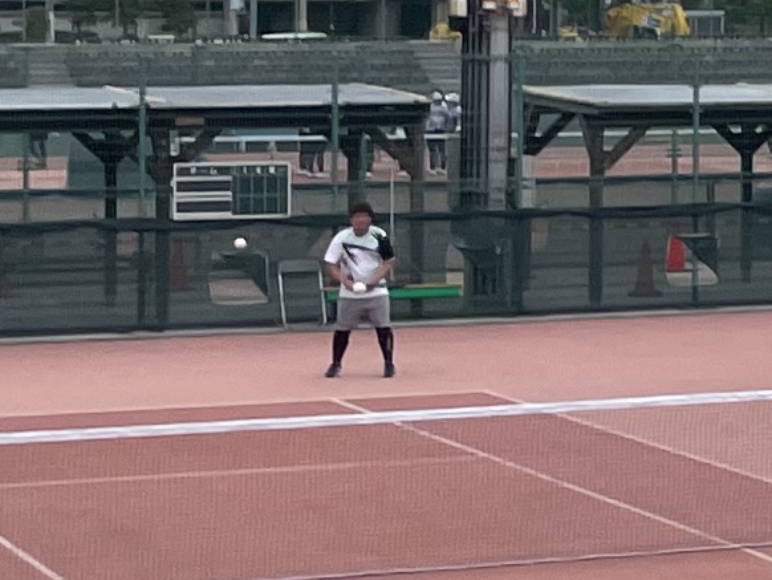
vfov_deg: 8.2
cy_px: 9
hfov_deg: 9.8
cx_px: 1804
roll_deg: -0.6
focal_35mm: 180
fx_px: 4016
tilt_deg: -1.7
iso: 32
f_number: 1.6
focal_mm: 4.2
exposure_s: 1/5291
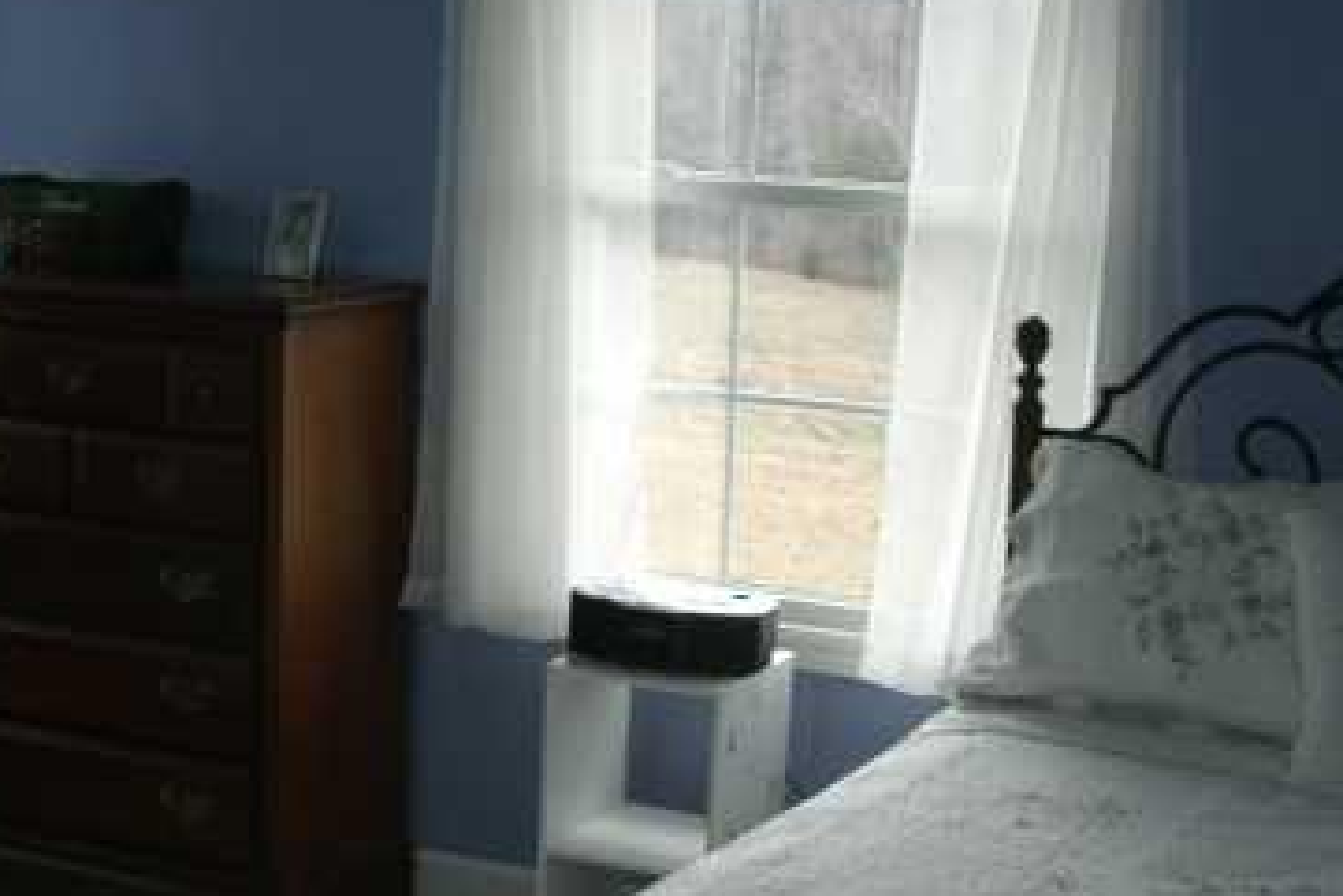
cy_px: 543
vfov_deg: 19.5
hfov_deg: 28.8
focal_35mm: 70
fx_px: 2612
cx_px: 547
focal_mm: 6.2
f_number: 2.7
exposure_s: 1/80
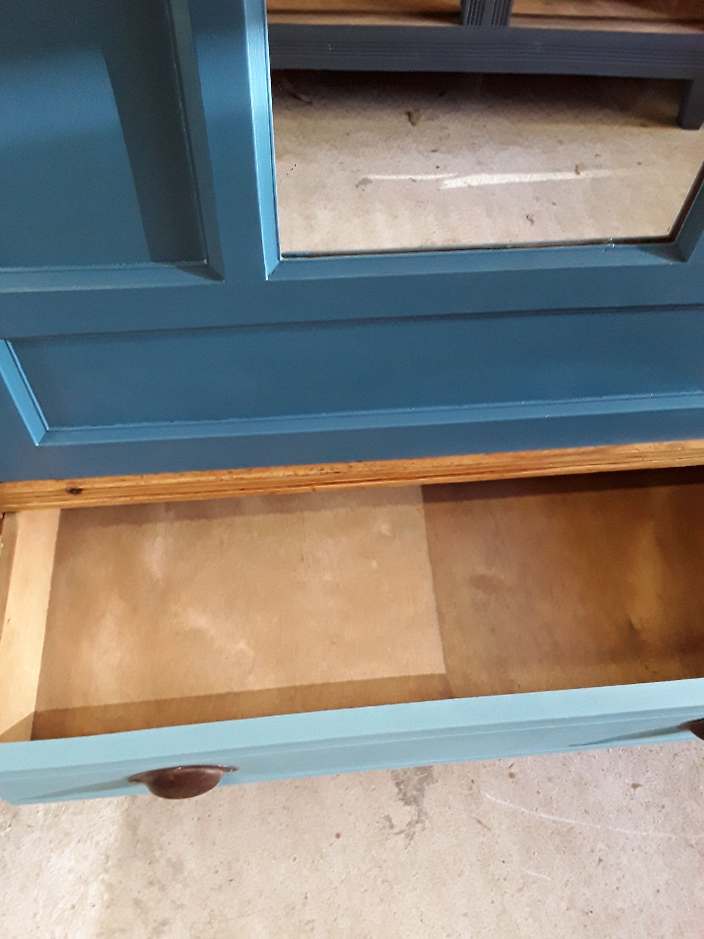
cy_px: 470
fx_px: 732
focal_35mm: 27
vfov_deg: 65.3
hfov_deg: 51.4
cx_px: 352
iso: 160
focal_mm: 2.91
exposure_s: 1/20
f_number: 1.9
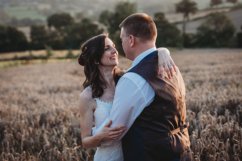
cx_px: 121
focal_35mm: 78
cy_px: 80
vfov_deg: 17.5
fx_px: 524
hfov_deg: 26.0
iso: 140
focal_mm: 78
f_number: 4
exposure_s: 1/125
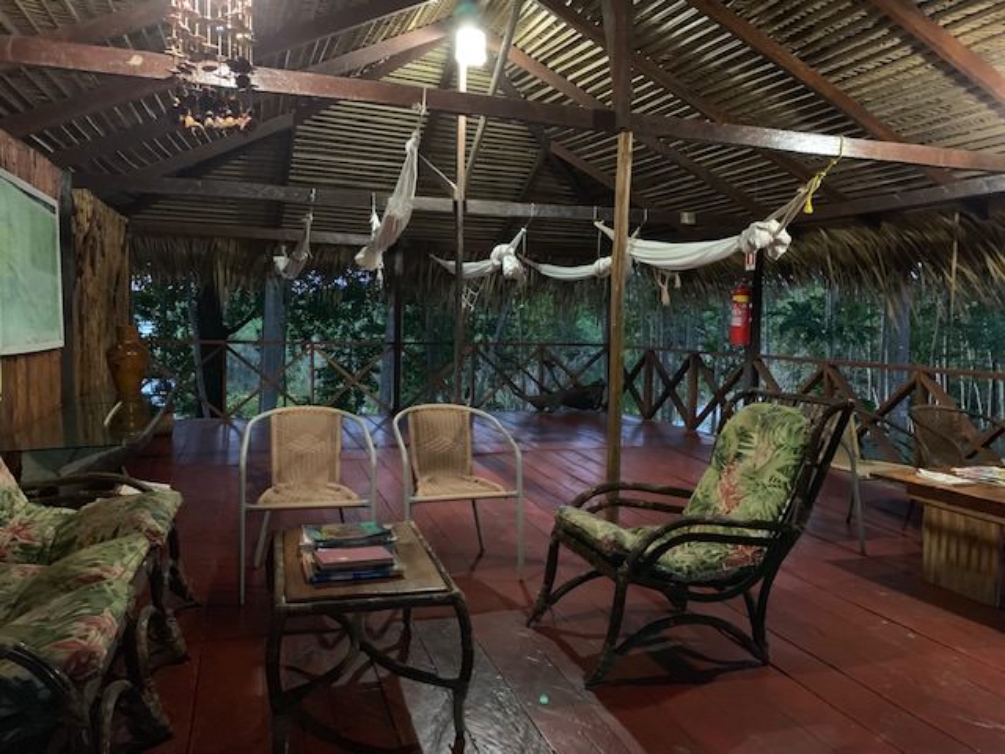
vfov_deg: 53.1
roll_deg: -1.1
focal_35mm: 26
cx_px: 502
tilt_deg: -4.0
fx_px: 755
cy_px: 377
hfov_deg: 67.3
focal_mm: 4.25
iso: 800
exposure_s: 1/17
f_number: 1.8
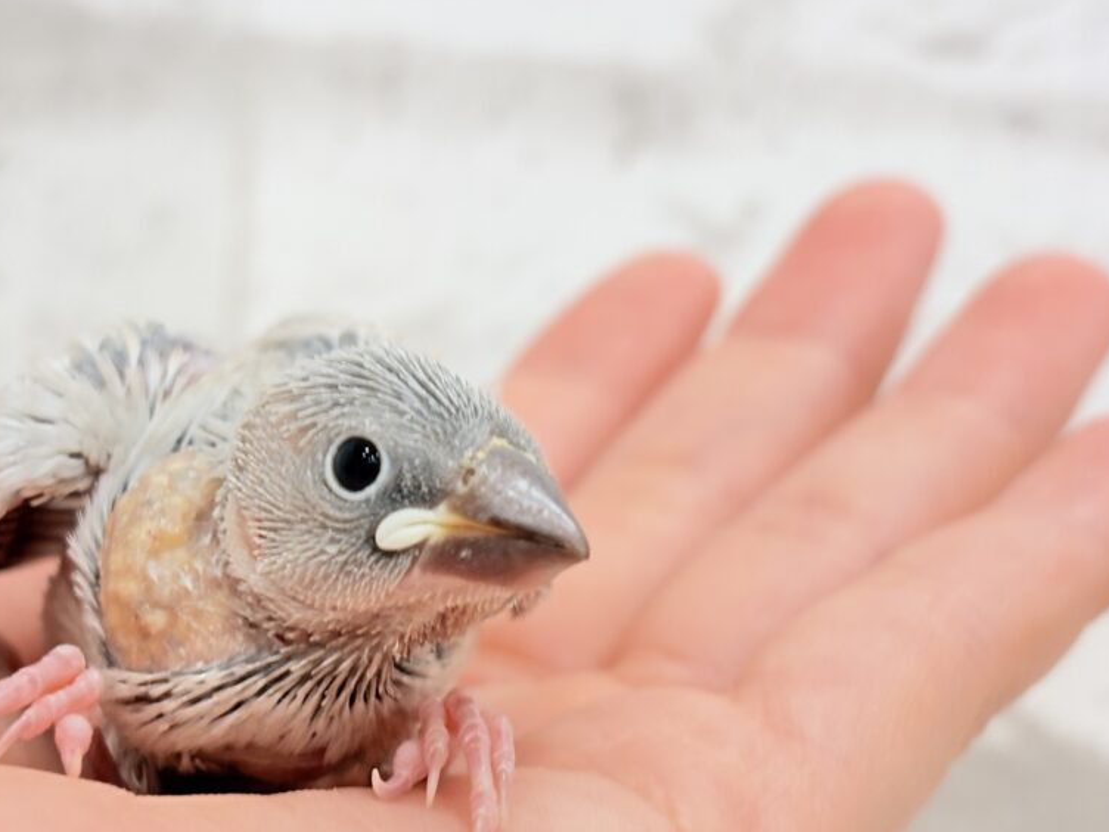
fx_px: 2659
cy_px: 587
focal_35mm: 83
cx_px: 467
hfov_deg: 23.5
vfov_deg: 17.7
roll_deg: -5.1
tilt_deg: -4.8
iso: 50
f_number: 1.6
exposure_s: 1/50
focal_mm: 5.96
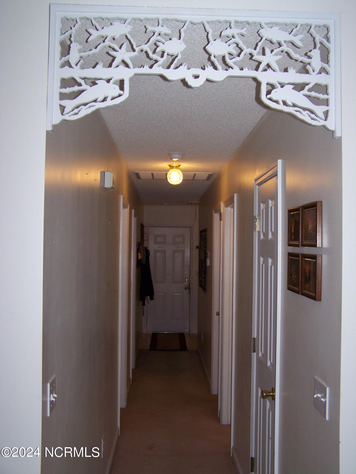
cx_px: 178
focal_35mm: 38
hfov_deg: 37.7
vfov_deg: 49.0
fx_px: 521
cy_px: 237
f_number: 2.8
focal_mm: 6.3
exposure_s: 1/60
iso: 80
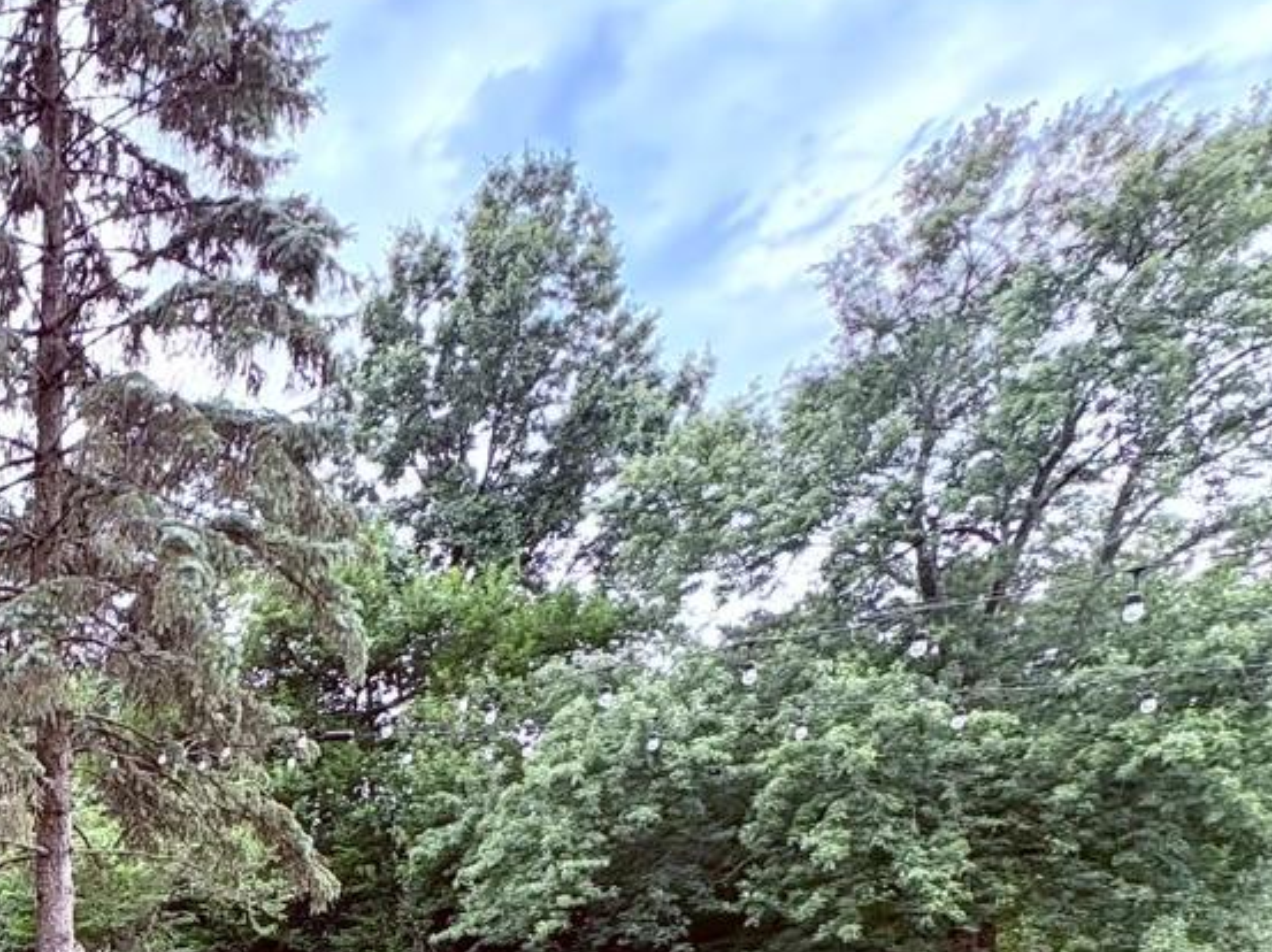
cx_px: -363
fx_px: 1395
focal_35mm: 38
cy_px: 1151
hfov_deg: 34.9
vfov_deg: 31.4
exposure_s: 1/362
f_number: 2.2
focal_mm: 2.22
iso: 64
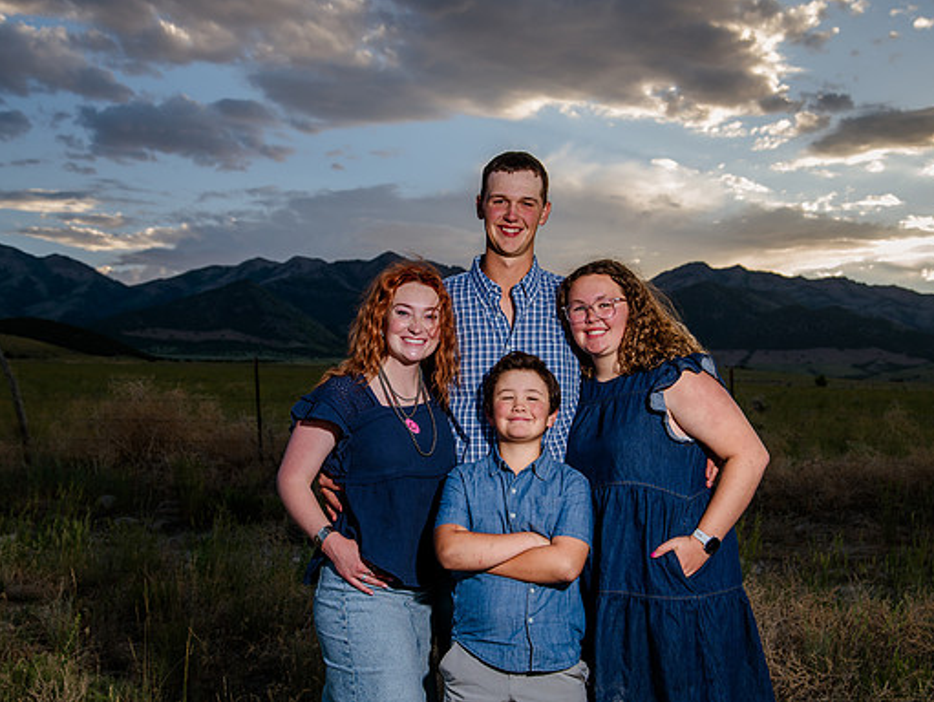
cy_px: 351
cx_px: 473
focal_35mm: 54
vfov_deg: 27.1
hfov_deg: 35.5
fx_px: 1458
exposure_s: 1/160
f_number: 6.3
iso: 200
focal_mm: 48
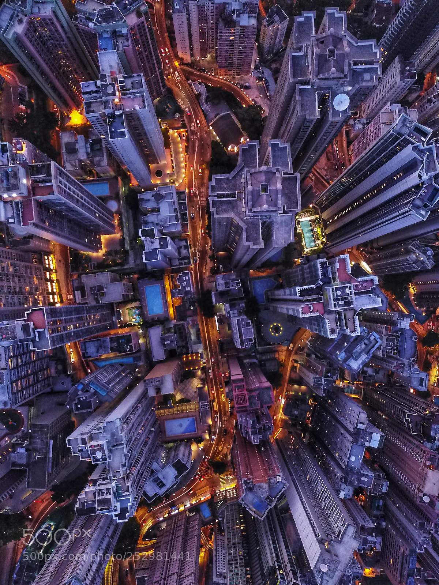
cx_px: 220
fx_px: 440
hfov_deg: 53.1
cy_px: 292
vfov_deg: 67.3
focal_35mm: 26
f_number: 2.2
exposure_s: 1/12.5
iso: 821
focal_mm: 4.73
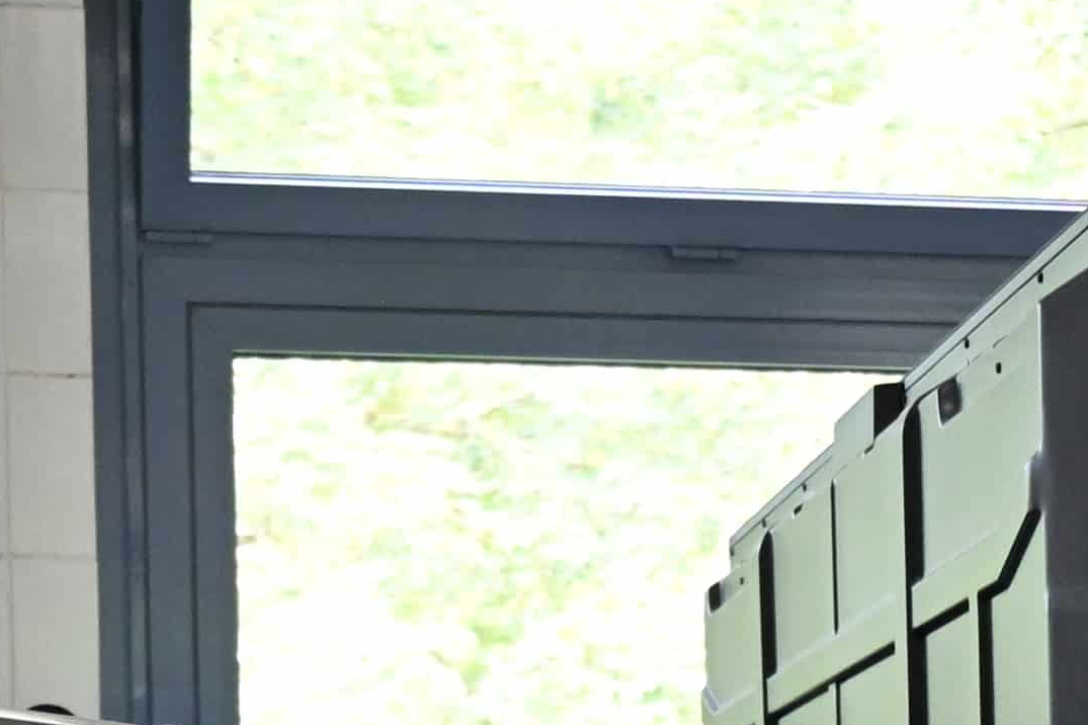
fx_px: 5284
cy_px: 1726
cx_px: 897
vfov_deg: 7.4
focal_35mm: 175
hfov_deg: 11.7
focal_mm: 22.5
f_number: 3.5
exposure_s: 1/200
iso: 1800
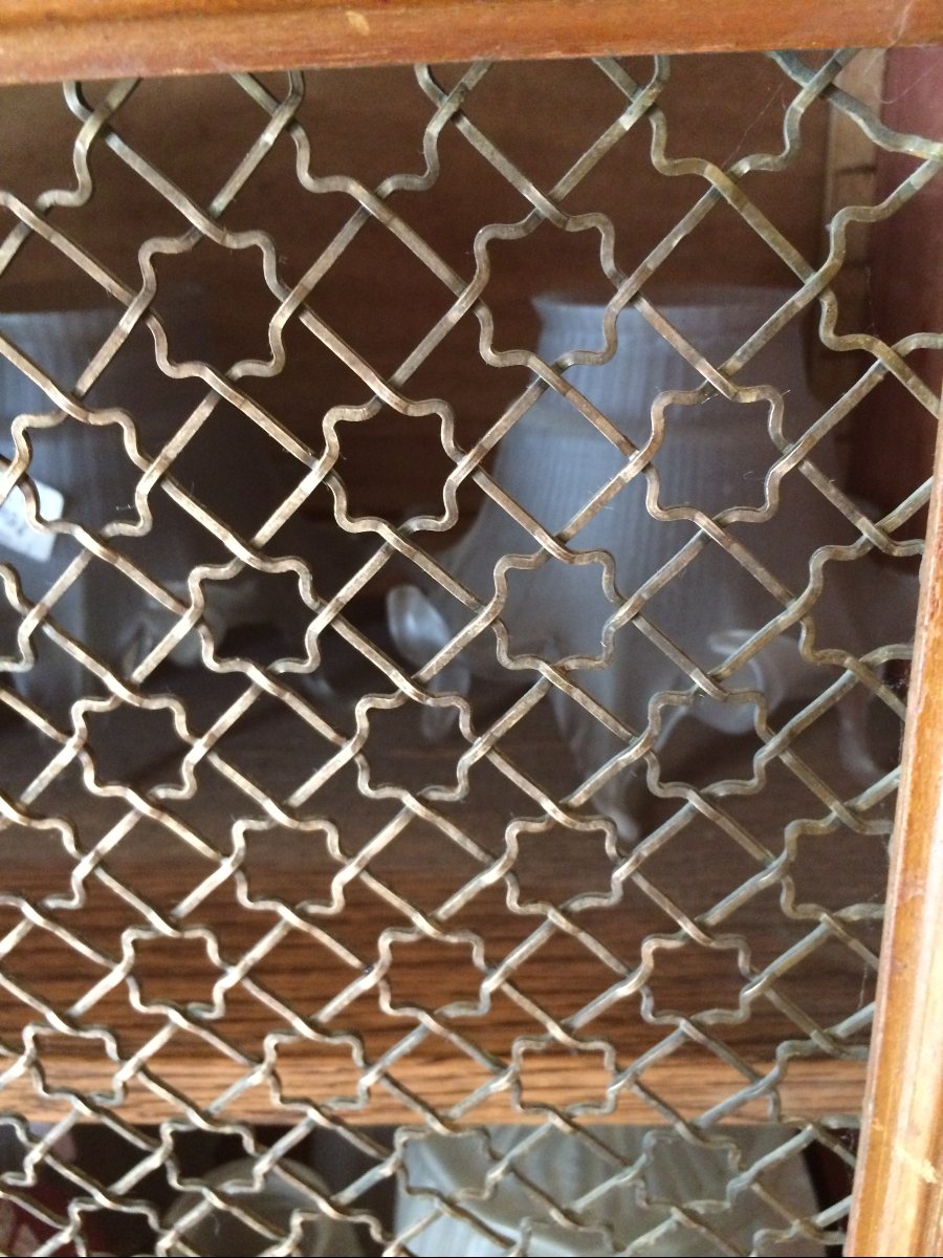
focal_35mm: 29
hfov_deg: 48.2
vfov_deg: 61.7
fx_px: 1053
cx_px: 472
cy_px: 629
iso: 320
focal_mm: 4.15
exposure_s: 1/25
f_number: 2.2
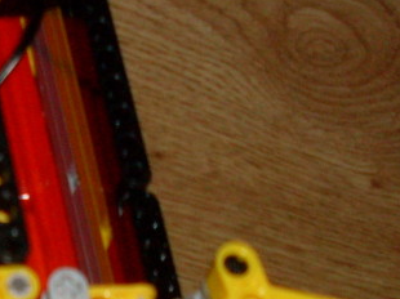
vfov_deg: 9.3
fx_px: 1813
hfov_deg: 11.9
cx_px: -228
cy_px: 370
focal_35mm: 157
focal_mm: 6.3
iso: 100
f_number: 2.8
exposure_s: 1/45
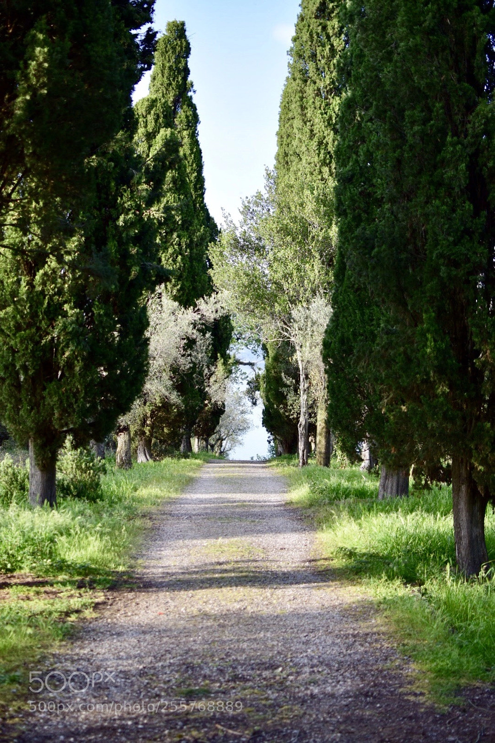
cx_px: 248
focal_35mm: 52
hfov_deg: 25.8
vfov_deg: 37.8
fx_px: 1082
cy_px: 372
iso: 100
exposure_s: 1/800
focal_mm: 35
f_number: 2.2
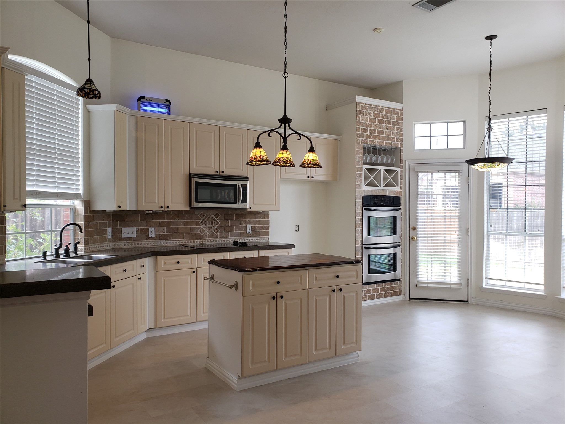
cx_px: 282
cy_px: 212
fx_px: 424
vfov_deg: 53.1
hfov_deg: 67.3
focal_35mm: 26
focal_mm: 4.3
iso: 100
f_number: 2.4
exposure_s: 1/60
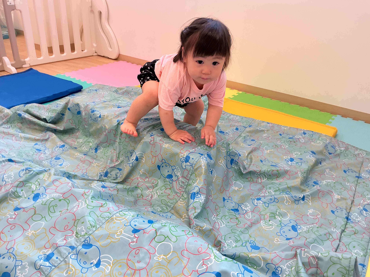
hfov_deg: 61.7
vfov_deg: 48.2
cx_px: 185
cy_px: 138
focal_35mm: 29
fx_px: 310
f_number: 1.8
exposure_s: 1/120
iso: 40
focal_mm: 3
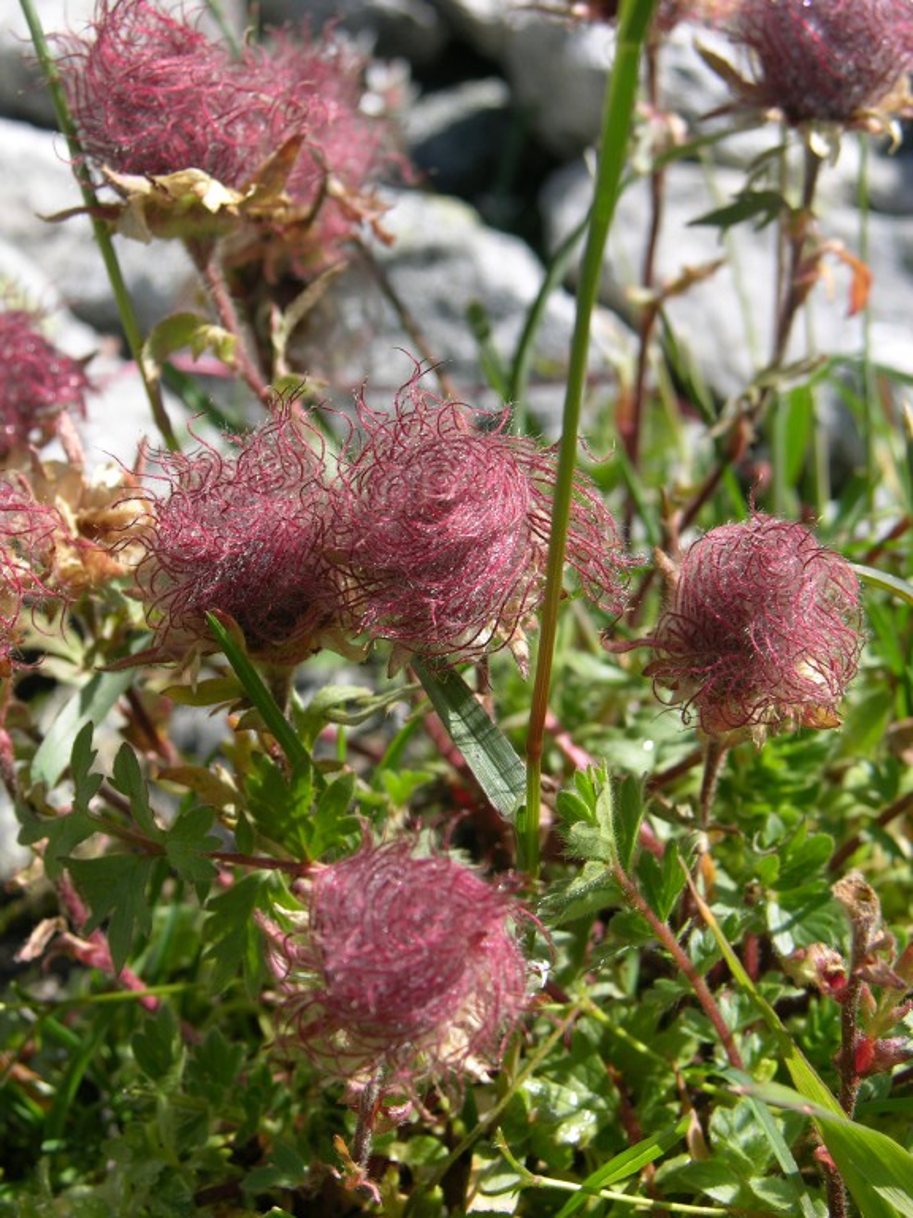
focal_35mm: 110
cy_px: 609
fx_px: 3868
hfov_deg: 13.5
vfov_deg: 17.9
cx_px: 456
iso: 50
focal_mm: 27.3
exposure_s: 1/223
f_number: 4.6
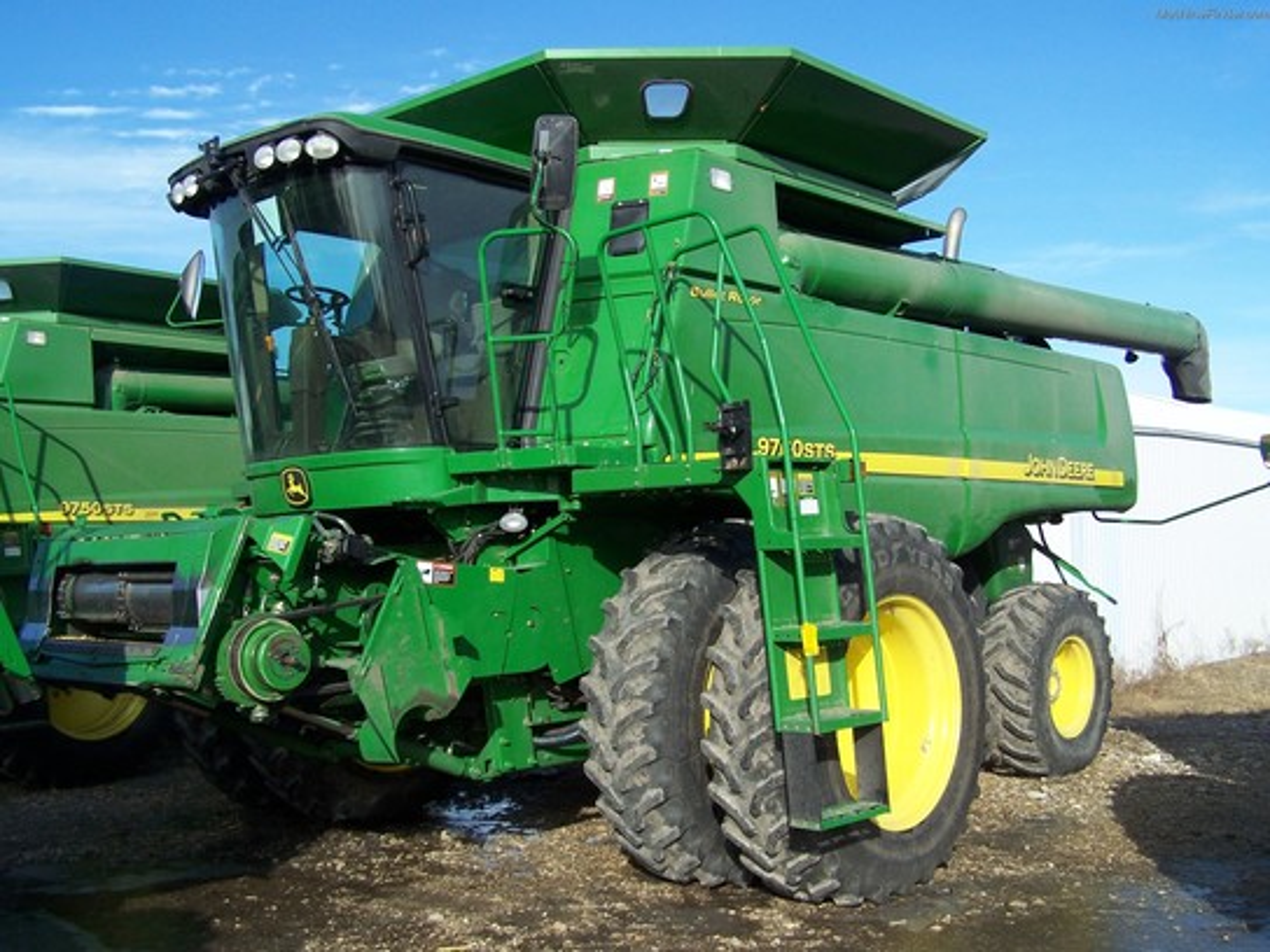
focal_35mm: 38
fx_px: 1394
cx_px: 635
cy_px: 476
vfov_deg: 37.7
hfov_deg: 49.0
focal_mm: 6.3
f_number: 4
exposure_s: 1/500
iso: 80
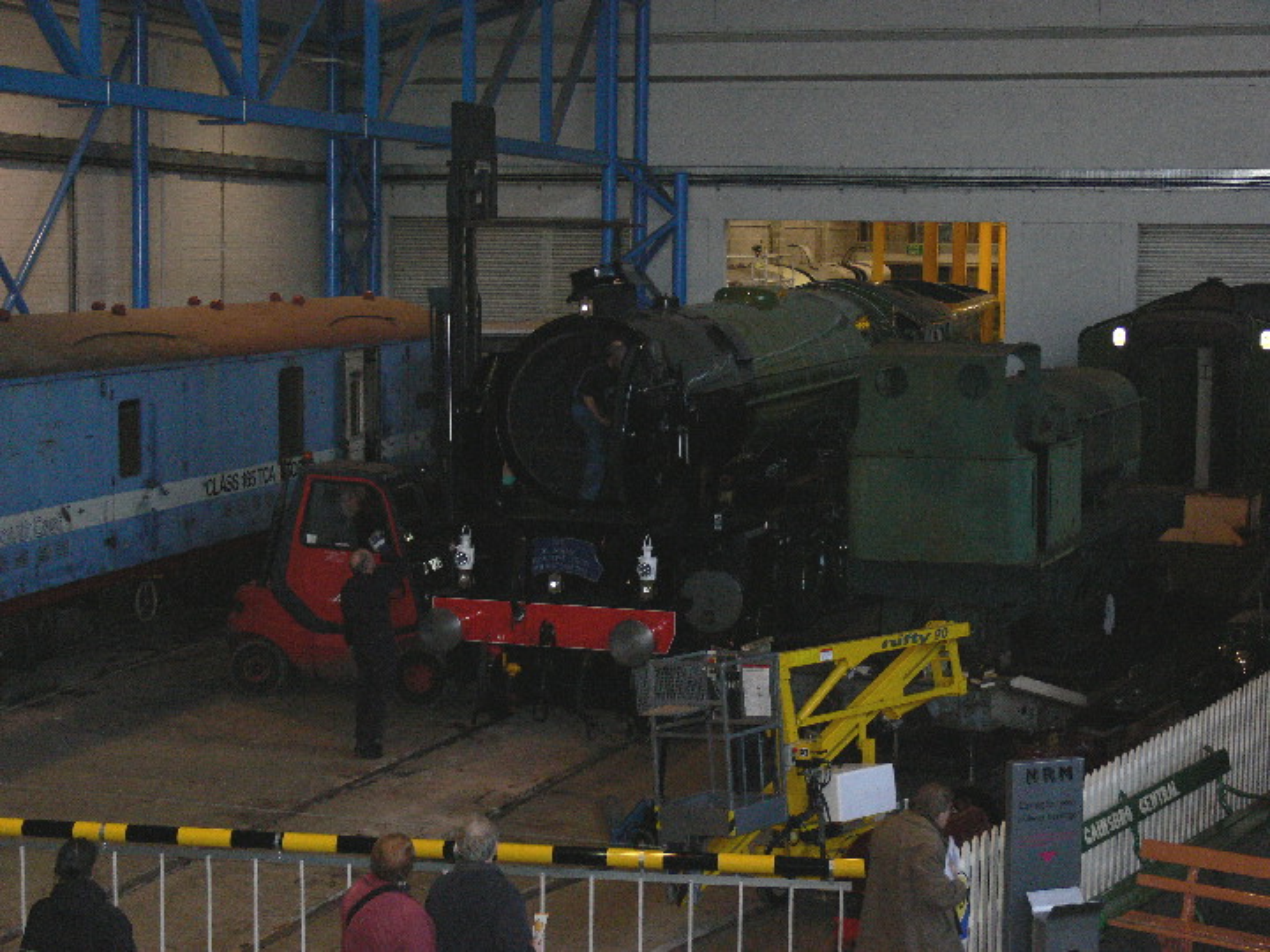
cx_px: 635
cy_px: 476
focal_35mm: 63
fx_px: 2311
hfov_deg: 30.7
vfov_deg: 23.3
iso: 250
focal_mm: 13.2
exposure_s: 1/30
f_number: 3.2
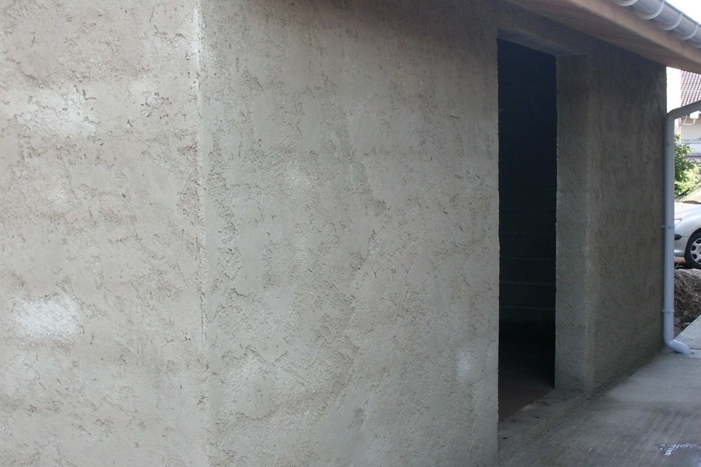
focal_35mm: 50
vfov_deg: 27.0
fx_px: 974
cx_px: 368
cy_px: 227
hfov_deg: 39.6
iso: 100
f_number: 2.9
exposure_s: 1/200
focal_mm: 6.3
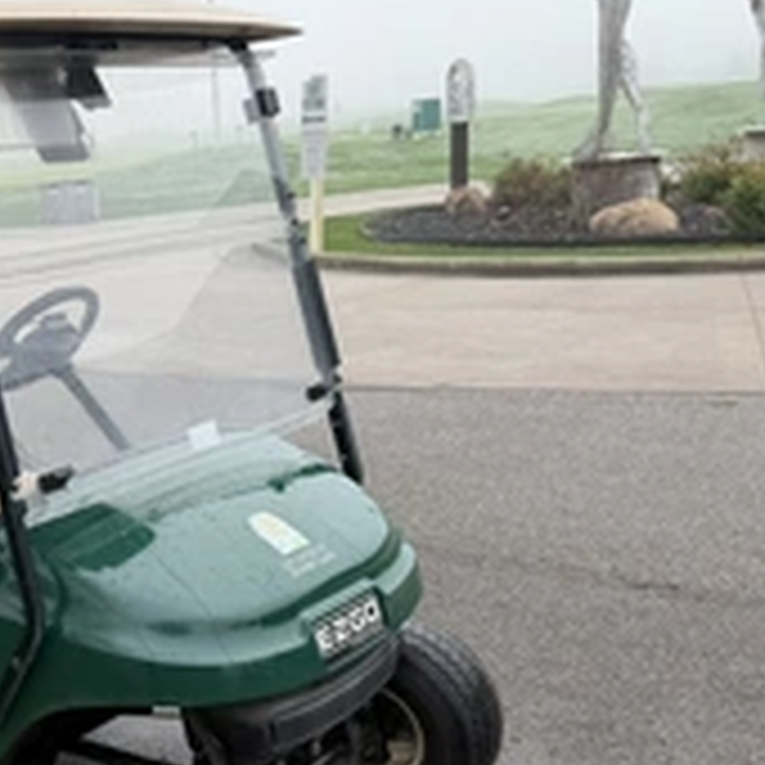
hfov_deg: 31.7
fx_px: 1250
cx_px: 18
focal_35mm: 50
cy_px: 540
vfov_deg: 33.6
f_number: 1.78
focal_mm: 6.76
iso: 80
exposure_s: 1/1046
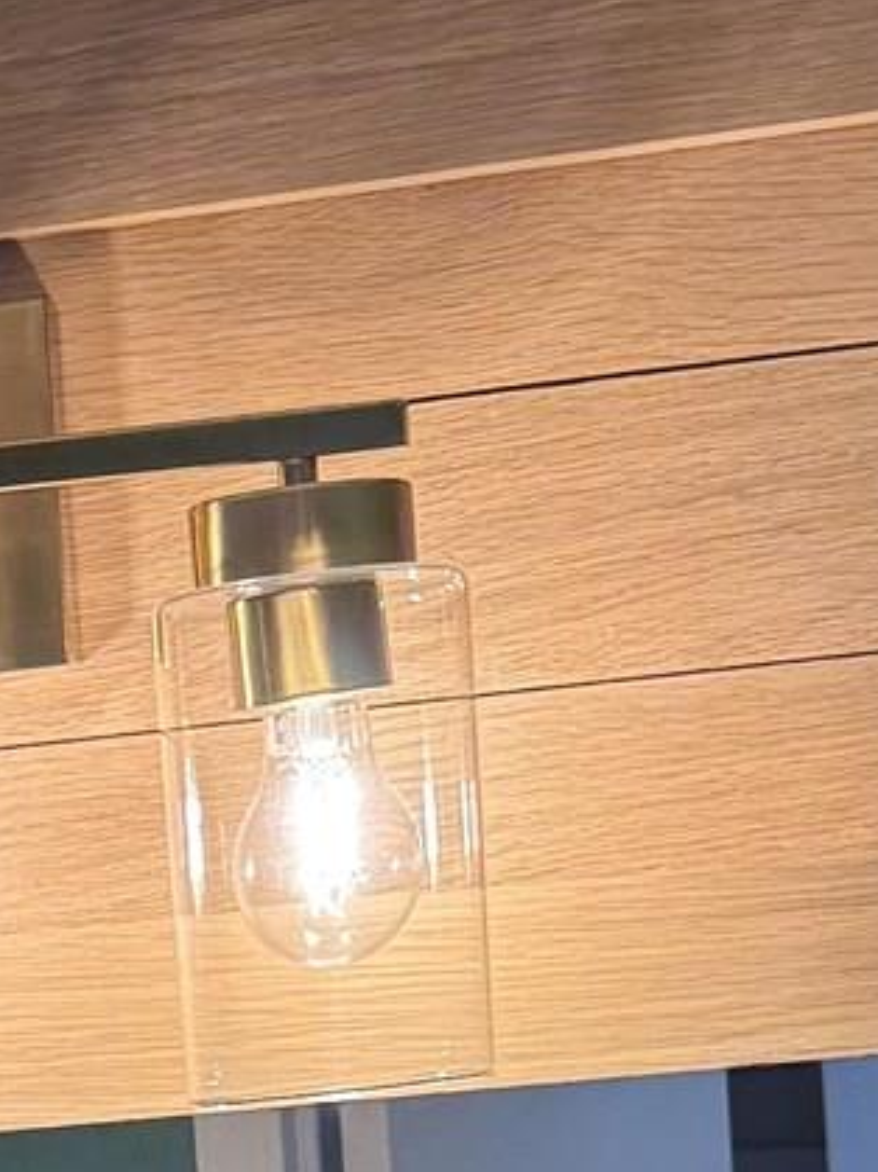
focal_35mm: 132
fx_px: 4466
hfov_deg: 11.1
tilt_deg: -18.7
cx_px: -28
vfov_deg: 12.3
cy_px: 2705
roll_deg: +5.5
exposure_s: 1/121
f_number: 1.78
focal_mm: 6.76
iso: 200
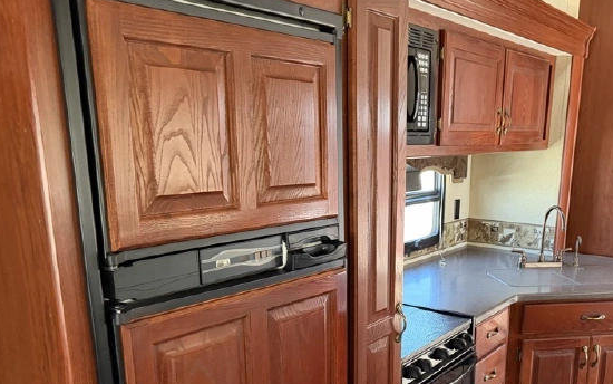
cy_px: 297
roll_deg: -2.0
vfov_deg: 33.6
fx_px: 618
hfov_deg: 51.1
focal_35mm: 37
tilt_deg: -11.4
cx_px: 440
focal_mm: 6.76
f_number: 1.78
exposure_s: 1/60
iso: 800
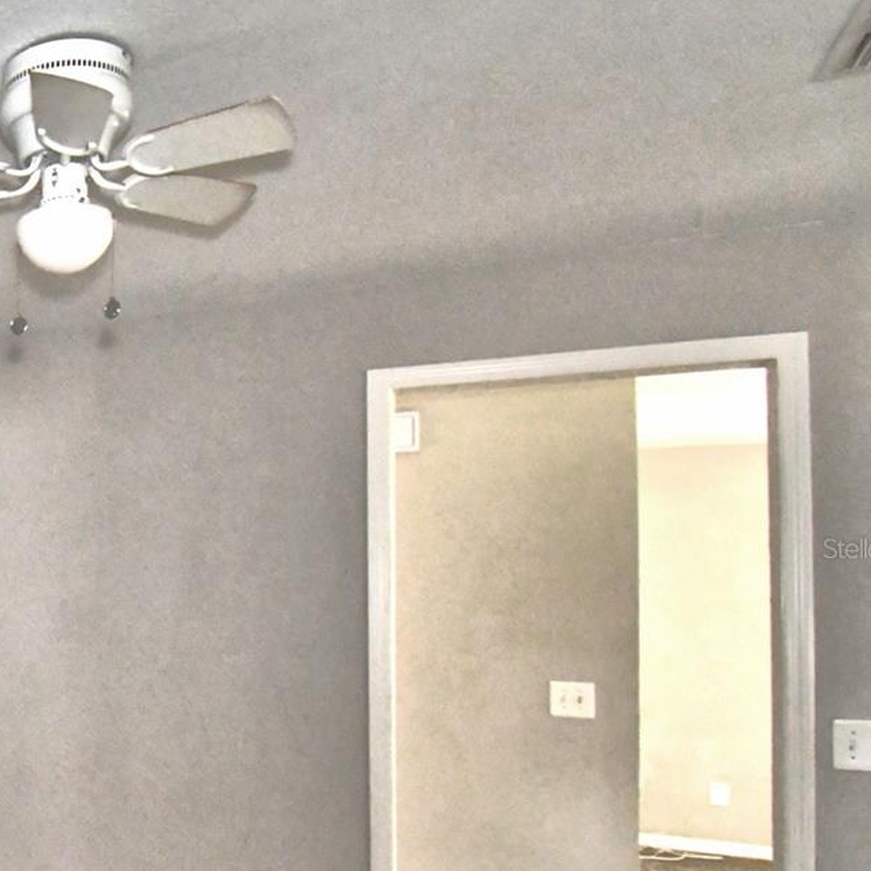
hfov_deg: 38.9
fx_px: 911
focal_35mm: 32
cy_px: 548
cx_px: -149
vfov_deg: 50.5
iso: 2800
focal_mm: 10
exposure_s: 1/30
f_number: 4.5
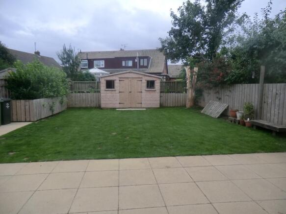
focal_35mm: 24
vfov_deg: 56.8
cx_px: 143
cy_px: 107
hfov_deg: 71.6
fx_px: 198
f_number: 3.2
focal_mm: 4.3
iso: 64
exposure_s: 1/640
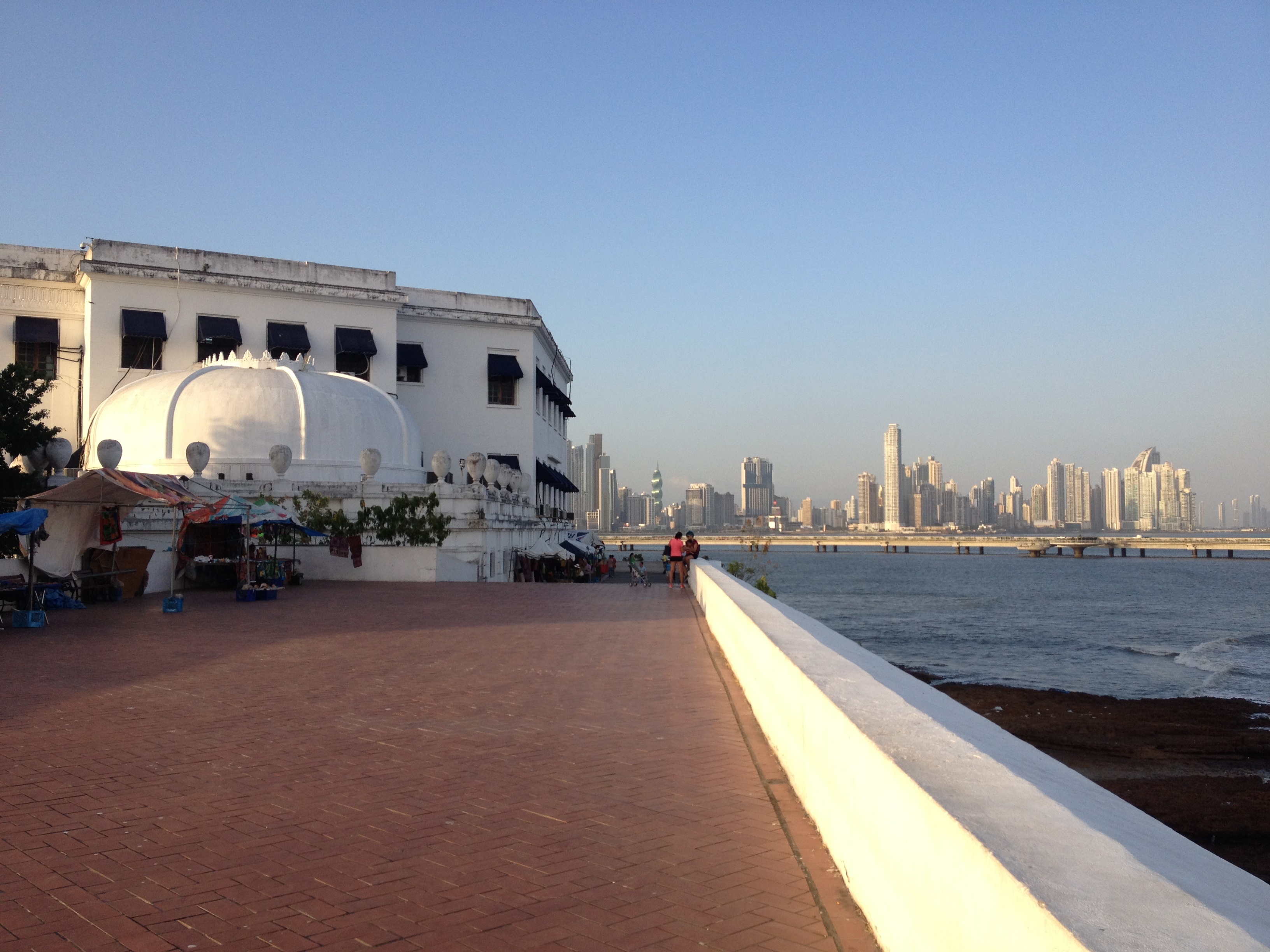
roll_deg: +0.5
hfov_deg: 52.6
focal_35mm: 35
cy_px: 476
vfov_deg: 40.7
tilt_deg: +0.5
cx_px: 635
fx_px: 1284
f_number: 2.4
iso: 50
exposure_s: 1/681
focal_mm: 4.28
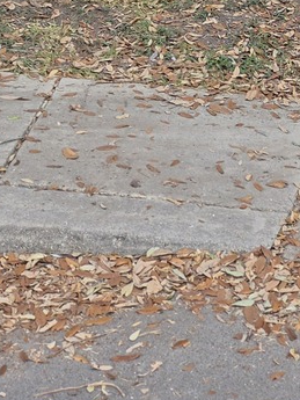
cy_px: -422
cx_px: 242
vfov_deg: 15.7
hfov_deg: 15.3
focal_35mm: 96
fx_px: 1109
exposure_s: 1/180
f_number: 1.8
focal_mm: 5.4
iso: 50
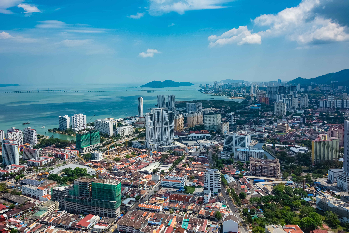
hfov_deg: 61.9
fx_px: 291
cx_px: 174
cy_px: 116
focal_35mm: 30
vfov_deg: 43.6
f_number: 11
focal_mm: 20
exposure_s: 1/400
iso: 200
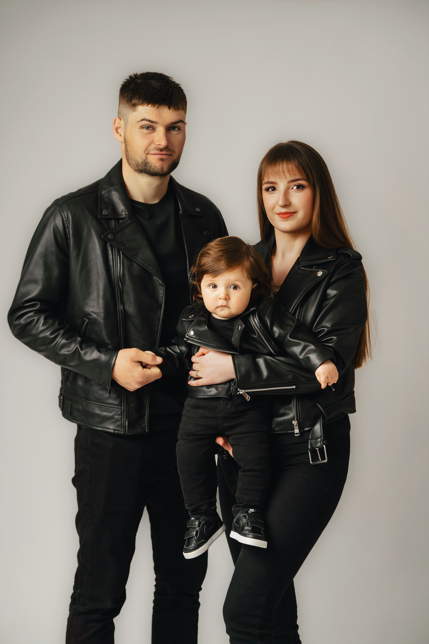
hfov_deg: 16.1
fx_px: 1519
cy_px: 322
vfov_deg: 23.9
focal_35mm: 85
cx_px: 214
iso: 100
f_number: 4
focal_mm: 85
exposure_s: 1/125
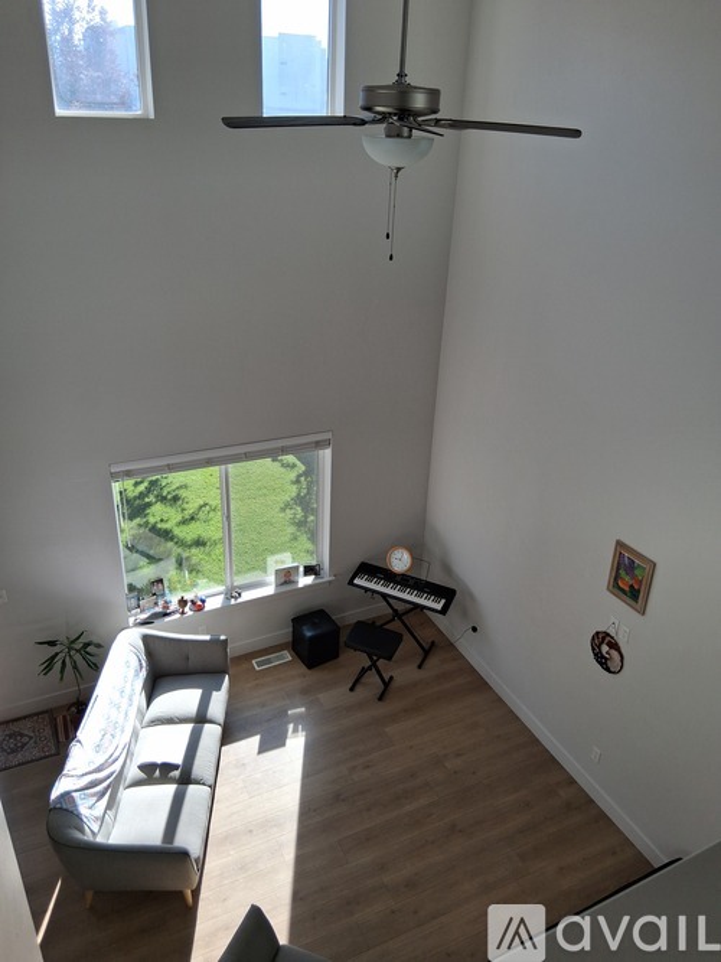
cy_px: 481
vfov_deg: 67.3
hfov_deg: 53.0
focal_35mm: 26
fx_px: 722
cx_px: 360
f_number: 1.8
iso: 25
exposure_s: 1/176
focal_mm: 3.98
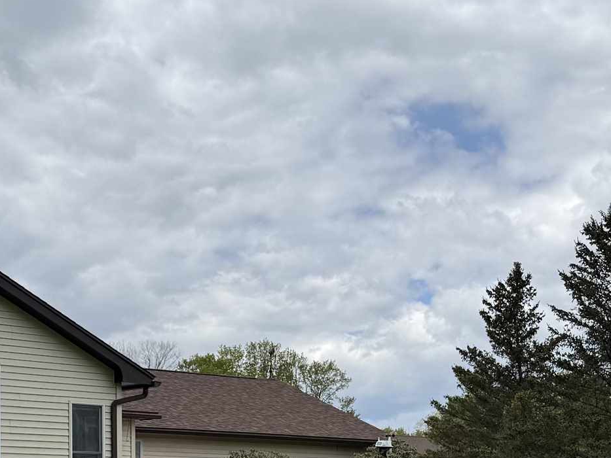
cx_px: 323
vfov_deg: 18.1
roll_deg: +0.7
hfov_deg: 24.7
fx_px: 1395
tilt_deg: +2.3
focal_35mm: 79
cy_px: 487
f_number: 1.78
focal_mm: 6.76
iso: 80
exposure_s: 1/6173
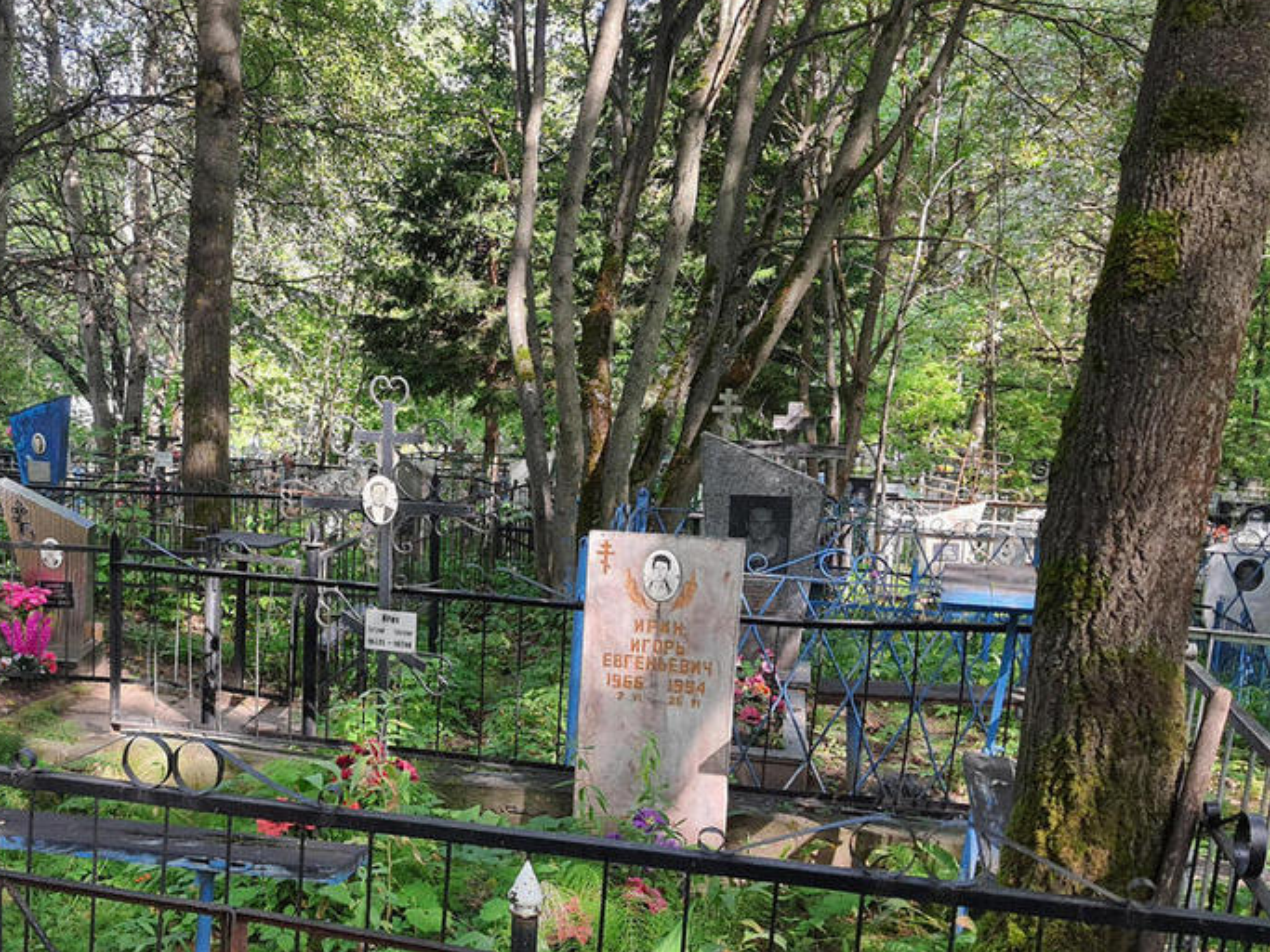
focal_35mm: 39
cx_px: 437
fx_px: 1431
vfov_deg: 36.6
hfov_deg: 47.2
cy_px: 582
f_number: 1.7
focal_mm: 4.32
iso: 50
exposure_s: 1/181
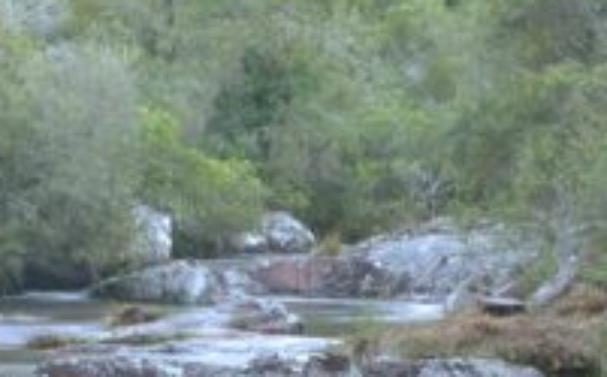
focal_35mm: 117
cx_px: 390
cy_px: 736
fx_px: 1933
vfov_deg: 10.3
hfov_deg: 17.8
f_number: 10
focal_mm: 20
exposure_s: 5
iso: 200
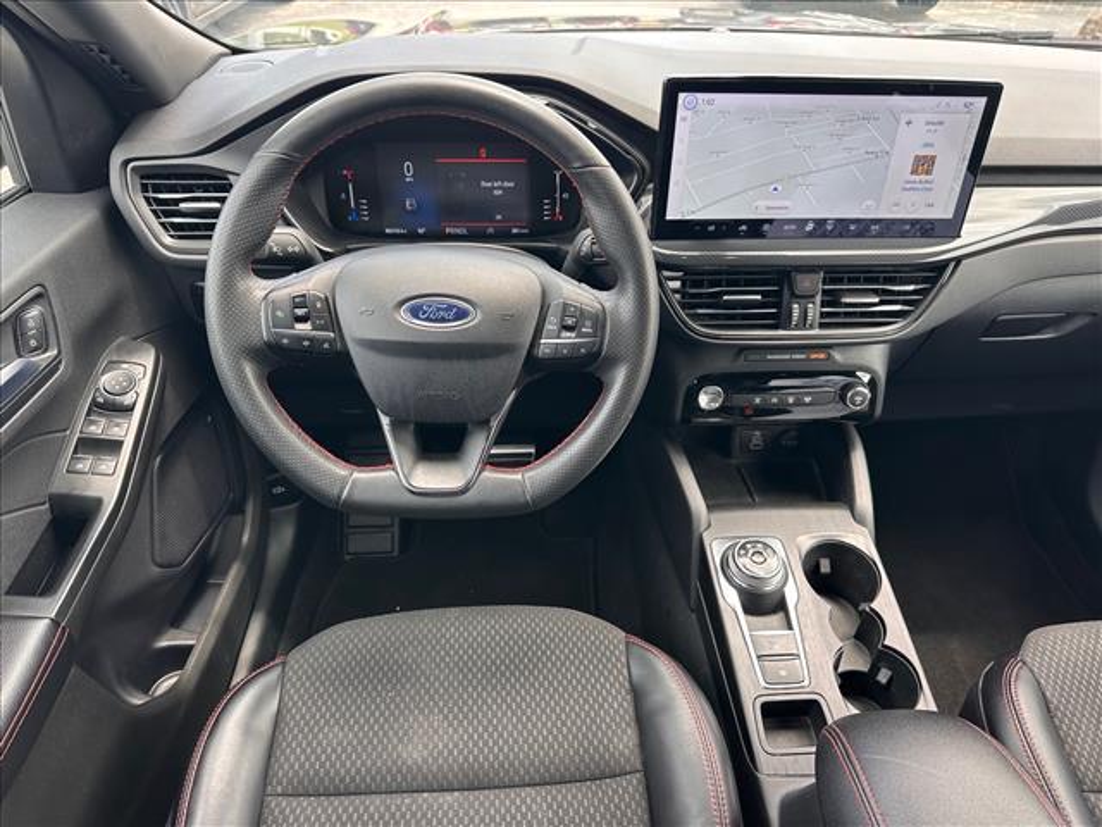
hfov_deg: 71.6
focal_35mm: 24
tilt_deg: -39.9
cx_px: 551
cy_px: 414
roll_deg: -2.9
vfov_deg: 56.8
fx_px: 764
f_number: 1.78
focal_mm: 6.86
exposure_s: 1/121
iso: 64
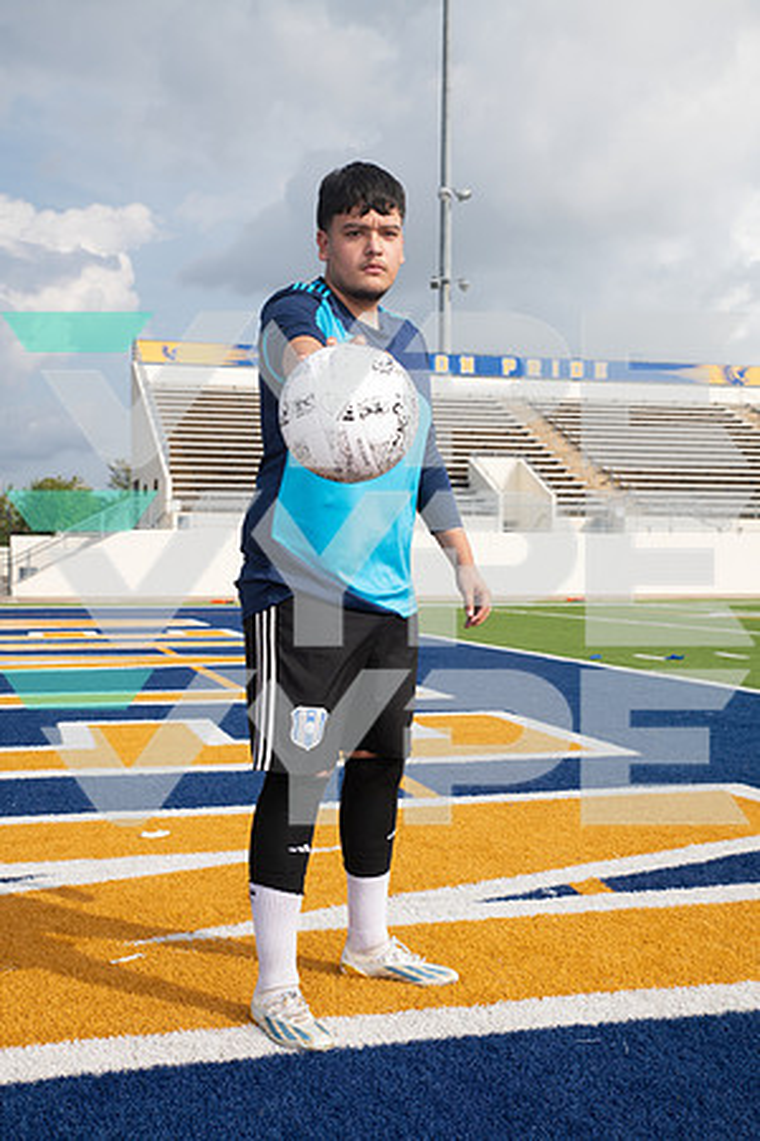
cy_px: 570
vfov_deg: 44.5
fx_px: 1393
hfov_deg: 30.5
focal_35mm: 44
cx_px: 380
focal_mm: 44
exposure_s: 1/400
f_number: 7.1
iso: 100
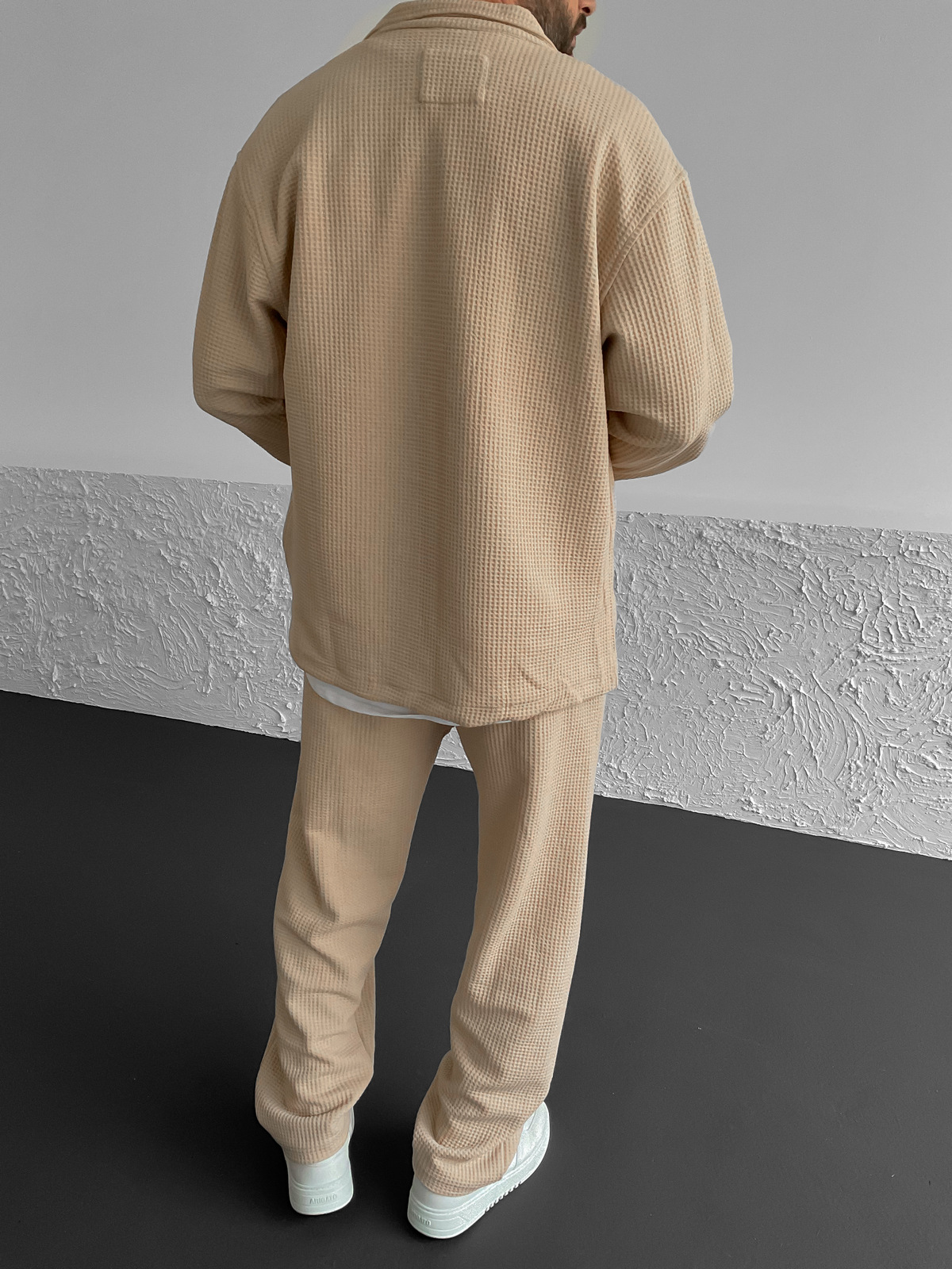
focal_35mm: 29
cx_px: 476
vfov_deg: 61.7
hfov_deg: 48.2
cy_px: 634
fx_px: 1063
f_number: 1.8
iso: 100
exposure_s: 1/50
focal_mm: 3
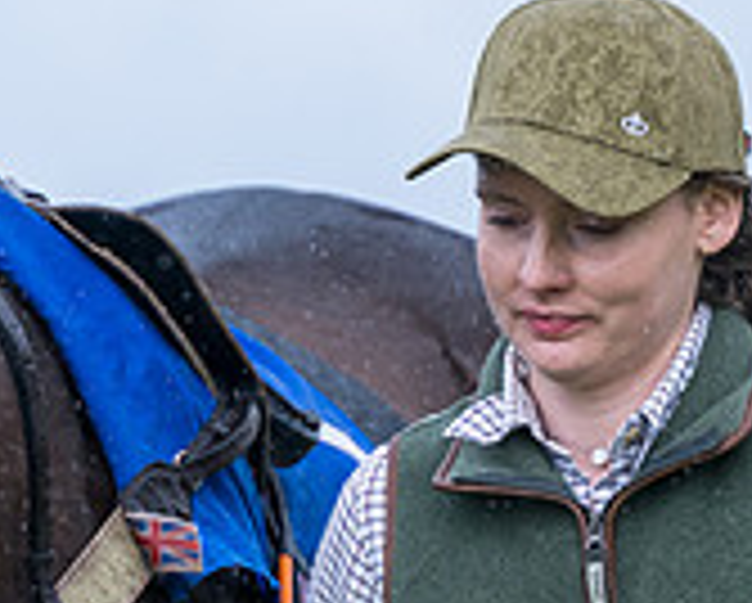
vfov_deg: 2.2
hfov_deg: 2.7
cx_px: 349
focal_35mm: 714
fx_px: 15910
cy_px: 419
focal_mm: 140
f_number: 4
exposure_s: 1/2000
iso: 400
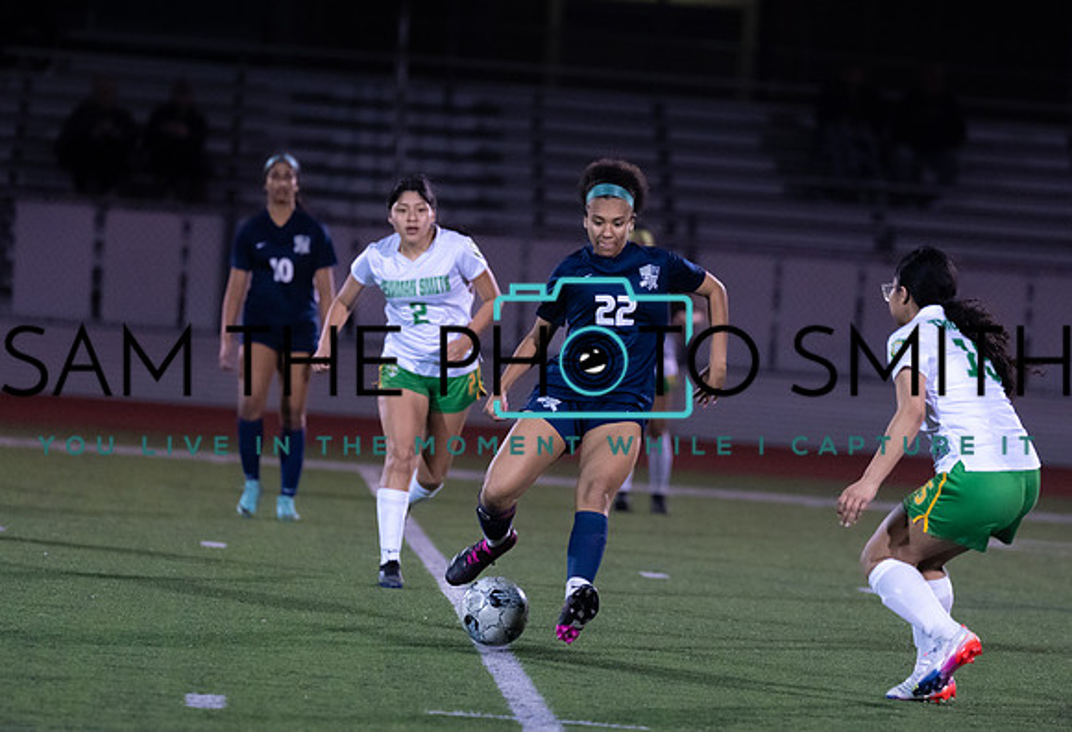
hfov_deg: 6.9
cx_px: 600
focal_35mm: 296
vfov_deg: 4.7
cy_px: 328
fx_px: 8877
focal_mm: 200
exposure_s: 1/1000
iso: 3200
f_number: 2.8
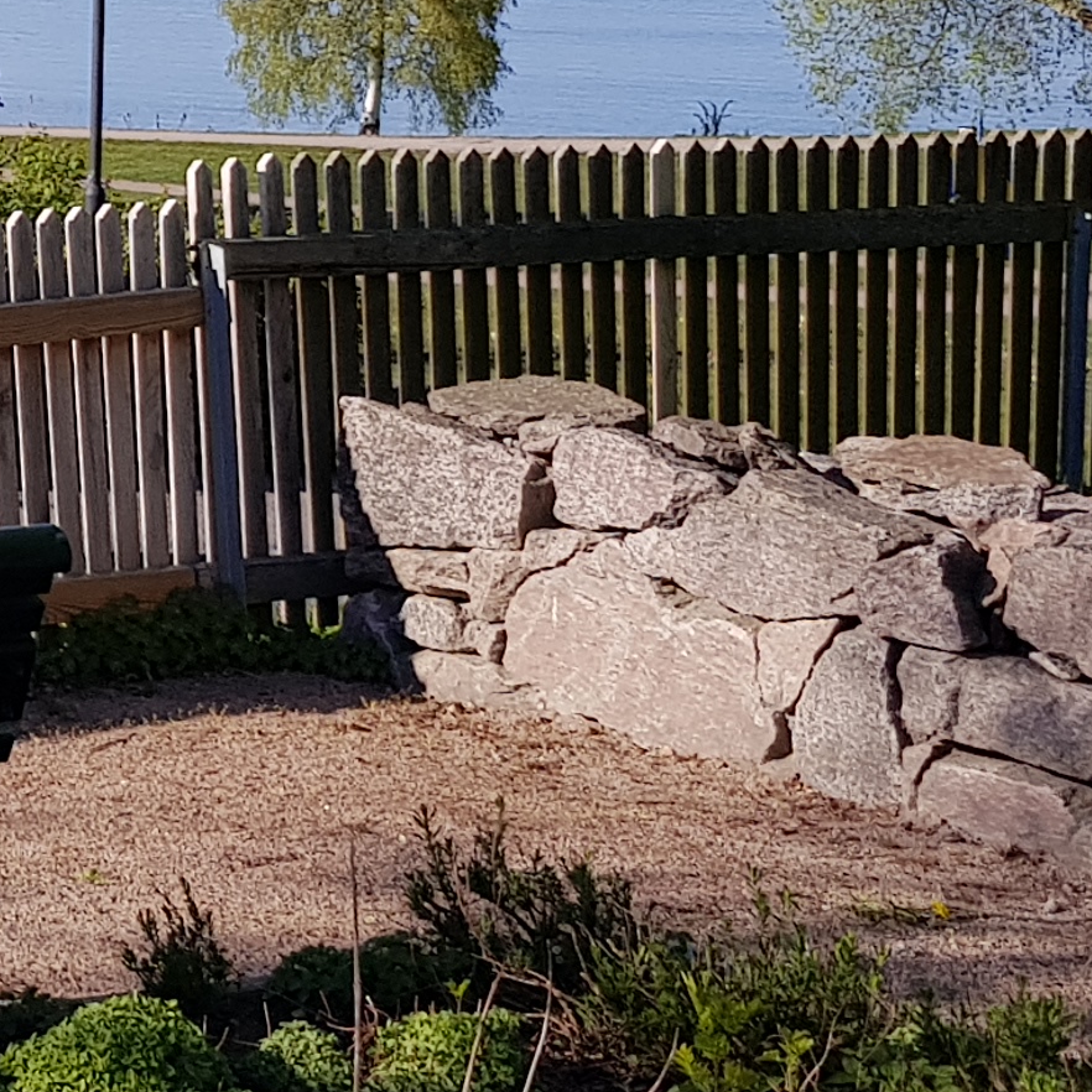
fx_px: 3747
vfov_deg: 16.3
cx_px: -456
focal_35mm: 105
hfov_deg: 15.5
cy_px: 43
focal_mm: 4.2
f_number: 1.7
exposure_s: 1/1980
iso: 40
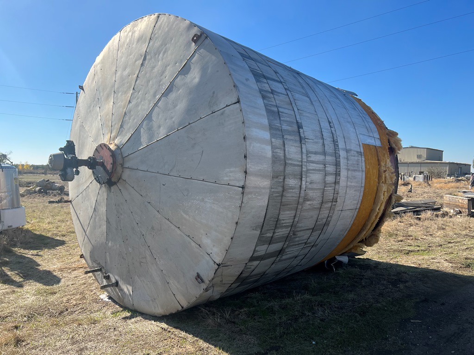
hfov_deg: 67.3
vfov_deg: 53.1
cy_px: 178
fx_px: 356
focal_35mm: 26
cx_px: 237
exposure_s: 1/3571
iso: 50
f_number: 1.5
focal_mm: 5.7
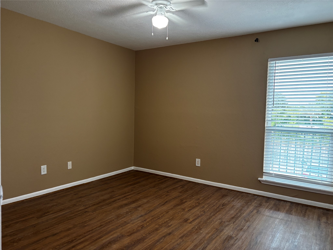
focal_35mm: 26
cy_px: 125
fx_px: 250
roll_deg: -2.2
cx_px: 166
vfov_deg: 53.1
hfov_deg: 67.3
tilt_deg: -3.6
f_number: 1.6
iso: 250
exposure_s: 1/60
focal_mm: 5.96
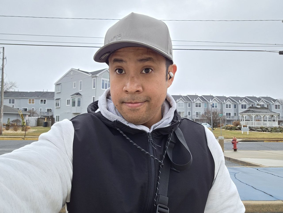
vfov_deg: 54.9
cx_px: 142
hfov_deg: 69.4
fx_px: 204
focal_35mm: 25
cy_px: 106
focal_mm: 3.3
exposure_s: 1/209
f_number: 2.2
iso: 25
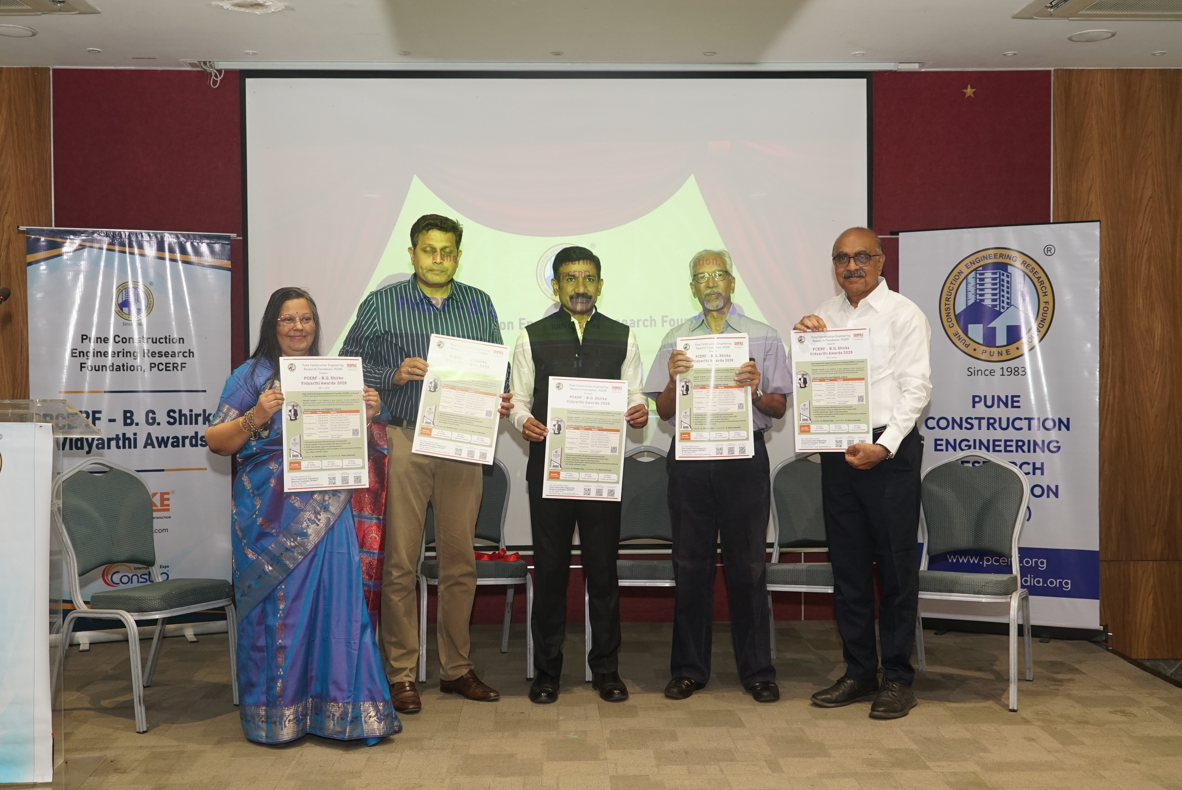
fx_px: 1248
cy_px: 395
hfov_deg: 50.7
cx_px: 591
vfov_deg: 35.1
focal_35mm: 38
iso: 2000
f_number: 6.3
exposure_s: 1/60
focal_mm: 38
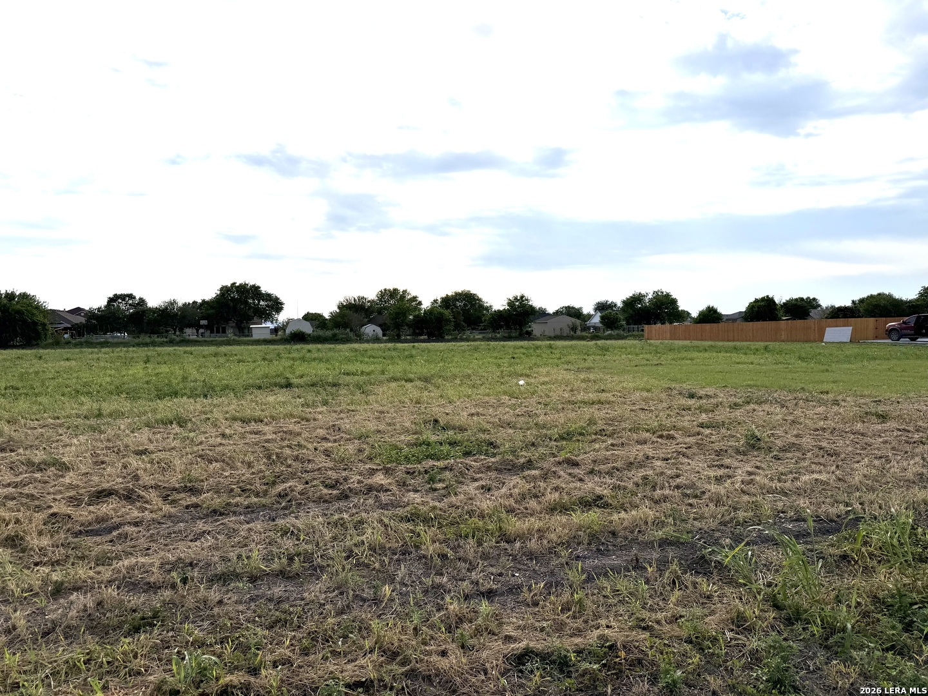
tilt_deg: -2.1
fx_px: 643
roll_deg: +0.4
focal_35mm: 24
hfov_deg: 71.6
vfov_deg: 56.8
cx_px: 464
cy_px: 348
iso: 80
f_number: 1.78
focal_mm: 6.76
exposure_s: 1/9091
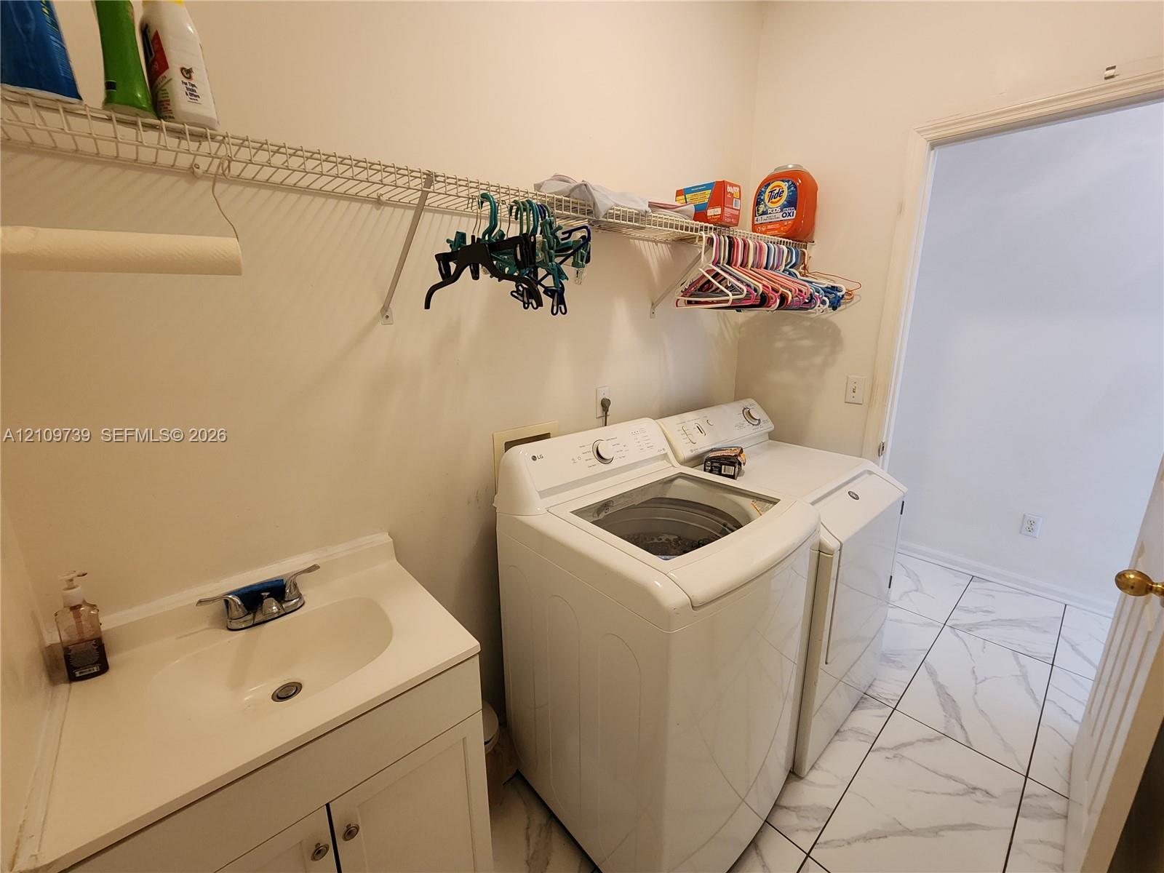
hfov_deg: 106.2
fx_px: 437
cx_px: 582
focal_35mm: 13
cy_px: 436
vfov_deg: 89.9
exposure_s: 1/30
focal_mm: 2.2
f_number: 2.2
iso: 320
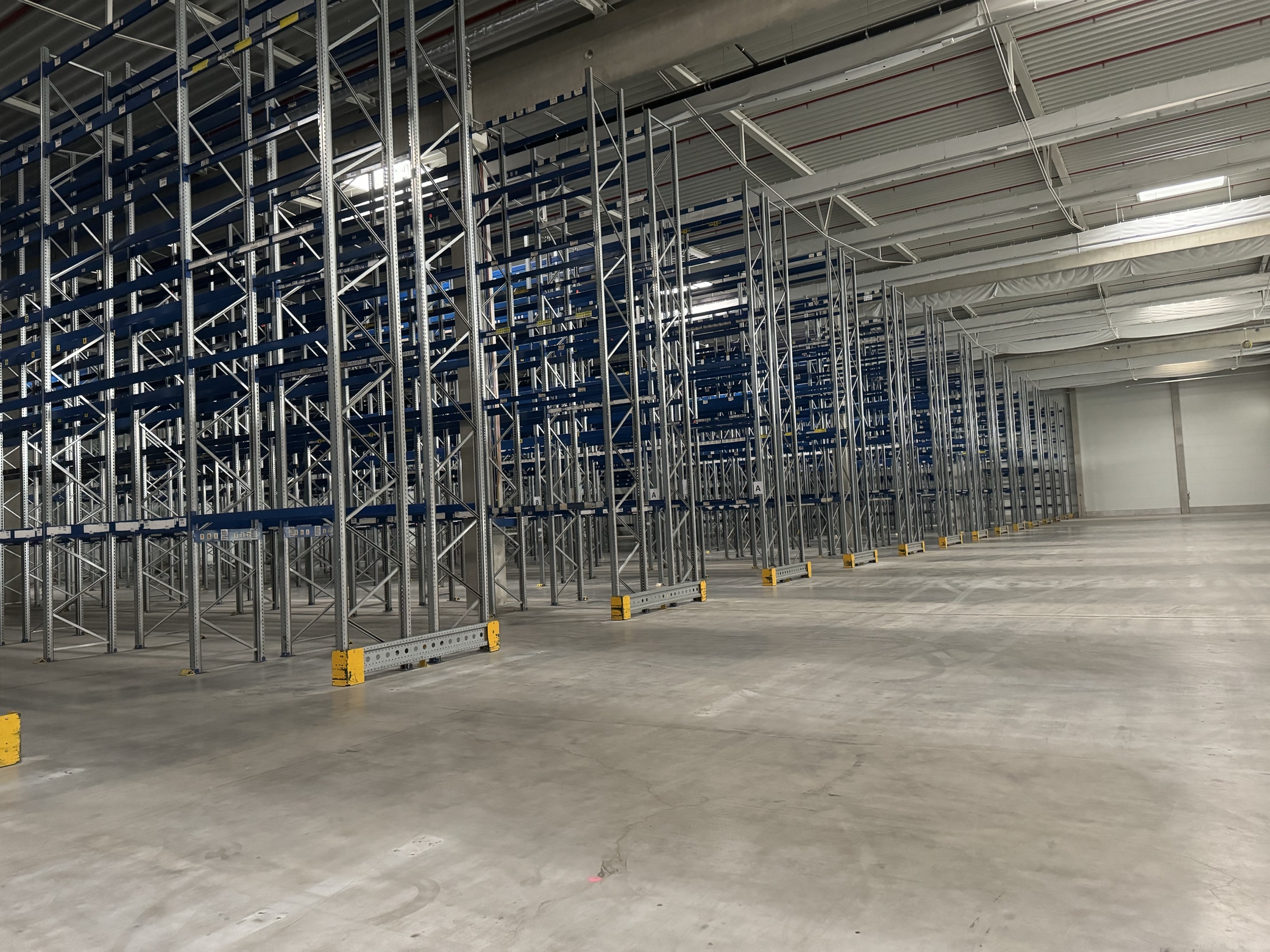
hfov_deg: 71.6
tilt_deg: +4.3
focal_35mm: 24
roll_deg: +2.8
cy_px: 476
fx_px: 881
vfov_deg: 56.8
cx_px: 635
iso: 800
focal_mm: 6.76
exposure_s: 1/40
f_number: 1.78
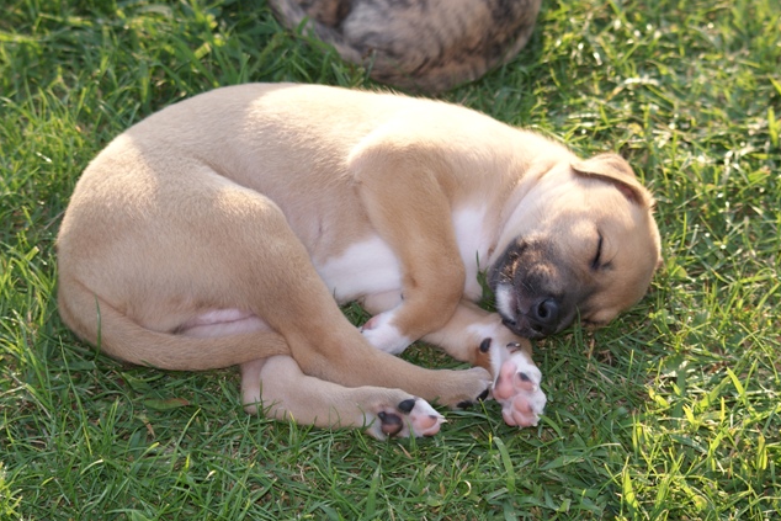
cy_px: 262
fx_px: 2300
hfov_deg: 19.3
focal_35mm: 106
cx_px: 388
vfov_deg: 12.9
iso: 100
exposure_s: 1/125
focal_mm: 70
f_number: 5
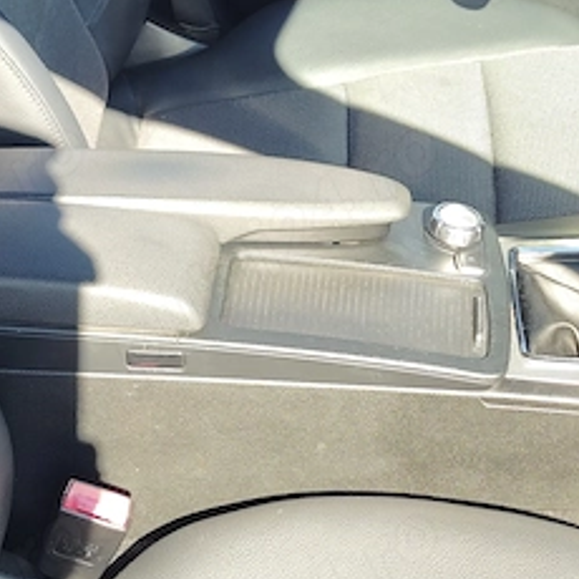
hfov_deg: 20.0
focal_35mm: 86
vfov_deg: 20.2
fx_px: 1627
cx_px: 451
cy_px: 329
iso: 88
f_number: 1.8
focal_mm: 4.22
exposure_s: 1/100
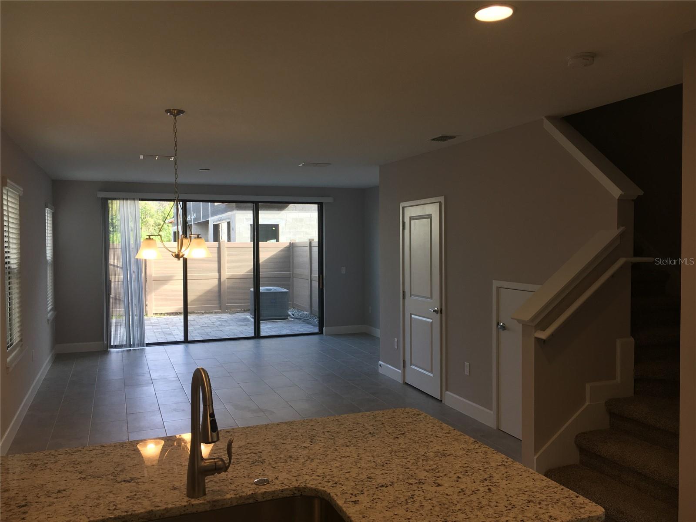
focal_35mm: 29
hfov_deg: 61.7
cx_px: 348
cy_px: 261
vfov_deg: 48.2
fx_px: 583
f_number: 2.2
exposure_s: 1/60
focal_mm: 4.15
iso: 32
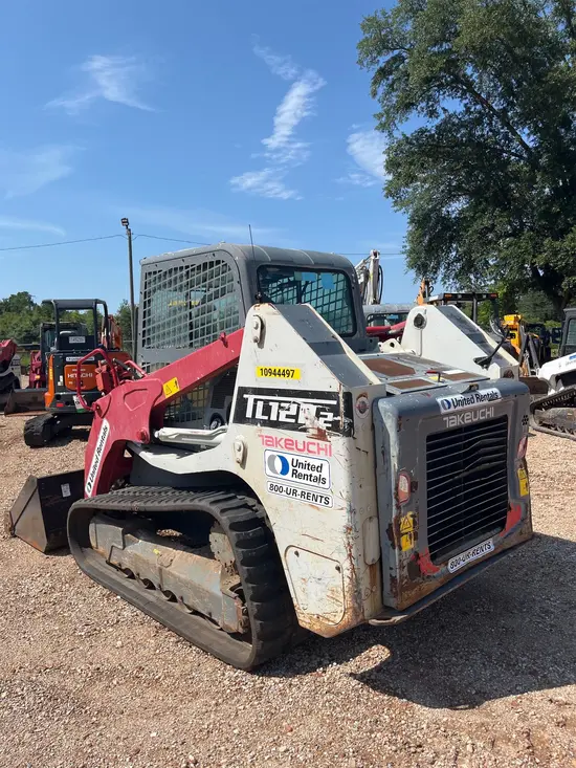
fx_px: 577
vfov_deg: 67.3
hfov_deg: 53.1
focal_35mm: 26
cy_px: 384
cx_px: 288
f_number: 1.6
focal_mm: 5.1
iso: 50
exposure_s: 1/4149
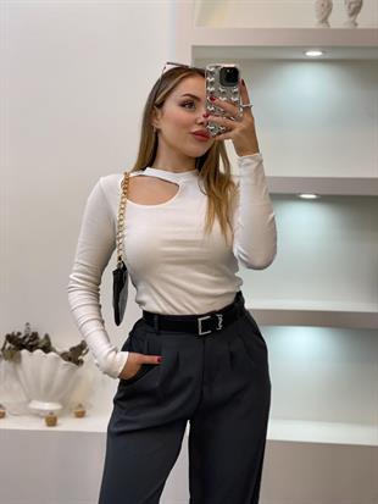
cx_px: 189
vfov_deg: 36.8
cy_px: 252
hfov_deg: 28.0
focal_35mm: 52
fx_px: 757
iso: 80
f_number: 2
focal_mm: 6
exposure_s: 1/100
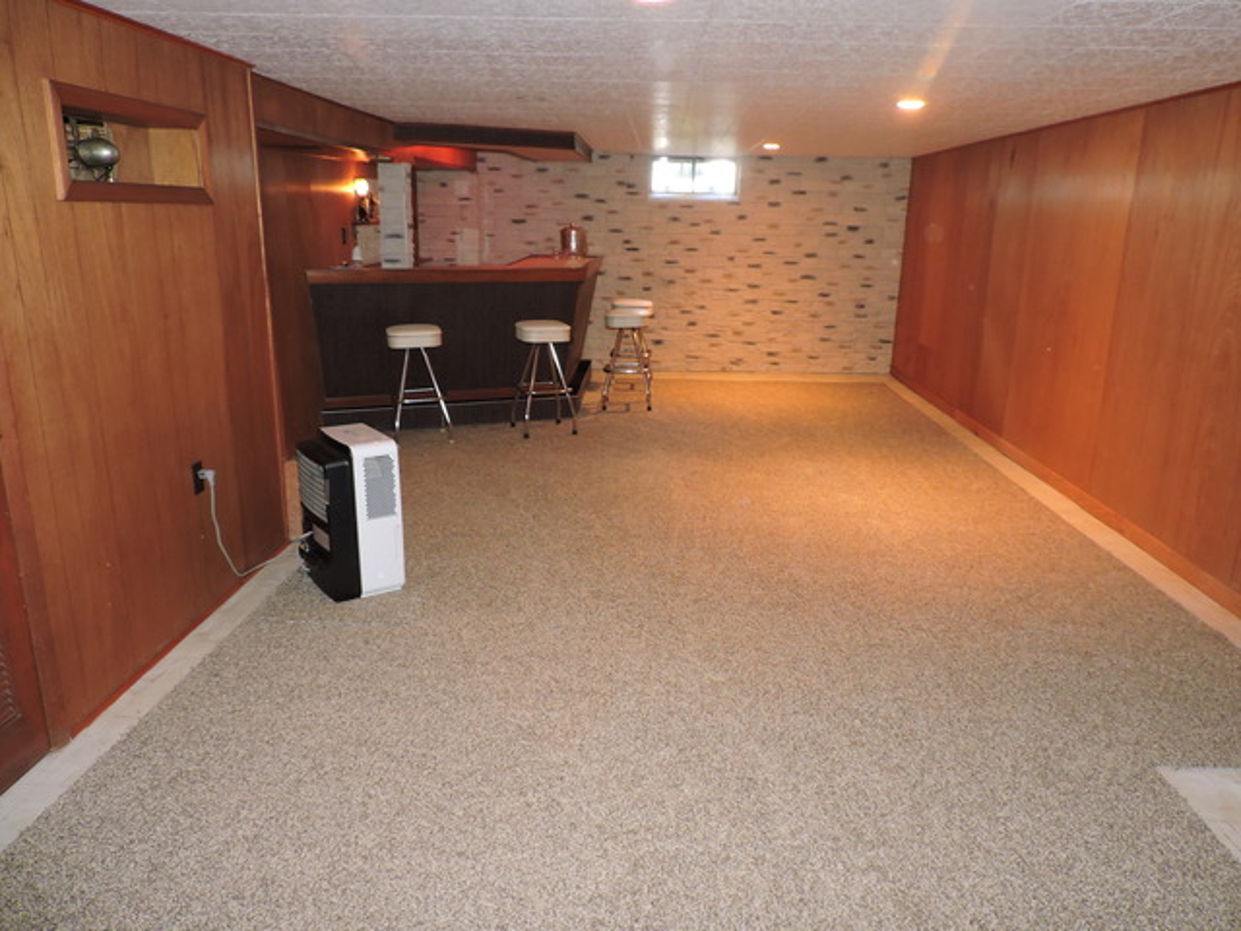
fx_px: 860
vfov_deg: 56.8
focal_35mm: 24
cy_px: 466
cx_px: 620
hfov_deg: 71.6
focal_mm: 4.3
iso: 400
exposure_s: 1/8
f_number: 3
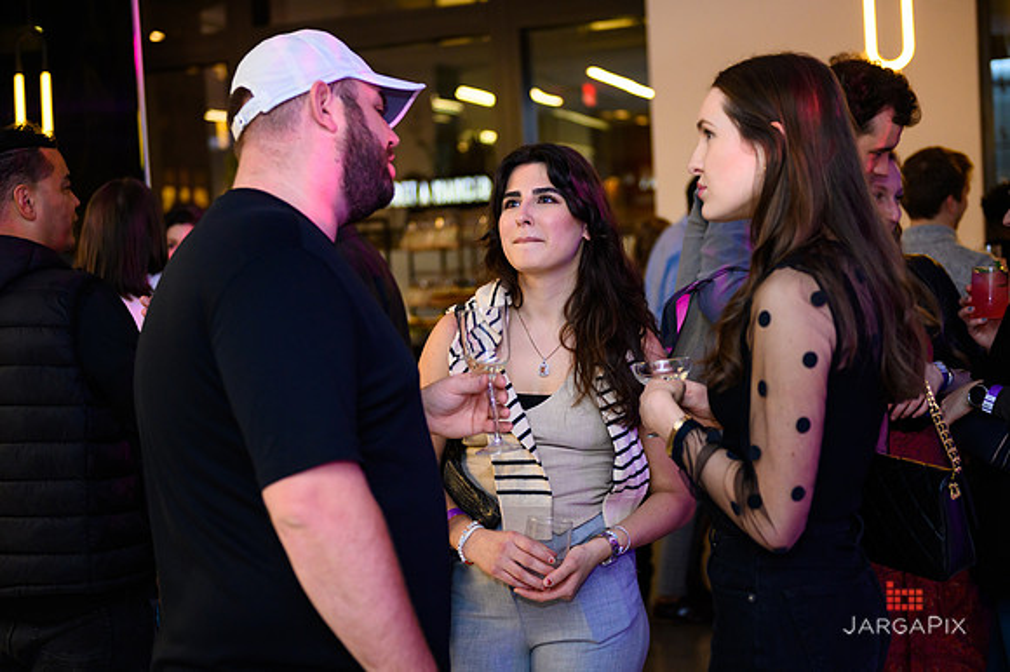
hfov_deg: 38.2
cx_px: 505
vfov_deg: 26.0
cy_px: 336
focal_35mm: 52
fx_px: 1458
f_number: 3.2
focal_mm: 52
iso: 1600
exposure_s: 1/200
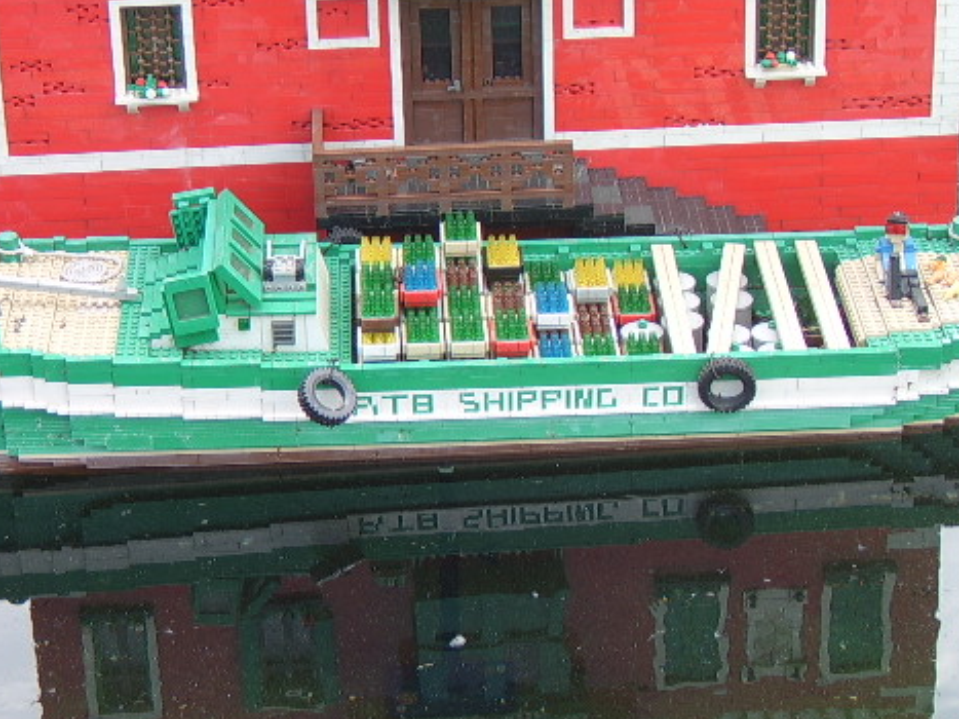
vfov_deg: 17.4
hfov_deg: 23.0
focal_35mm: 85
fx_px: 2354
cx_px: 563
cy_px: 318
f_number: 4
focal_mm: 16.25
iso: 50
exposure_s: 1/84
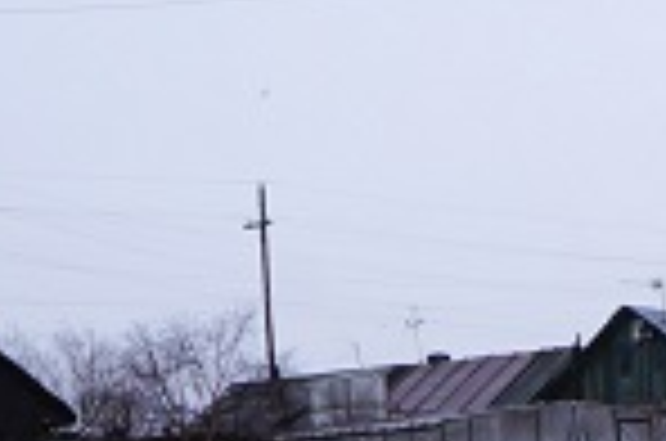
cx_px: 2182
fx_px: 4033
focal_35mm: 218
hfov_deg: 7.8
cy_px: 684
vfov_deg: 6.2
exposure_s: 1/250
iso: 200
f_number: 13
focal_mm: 21
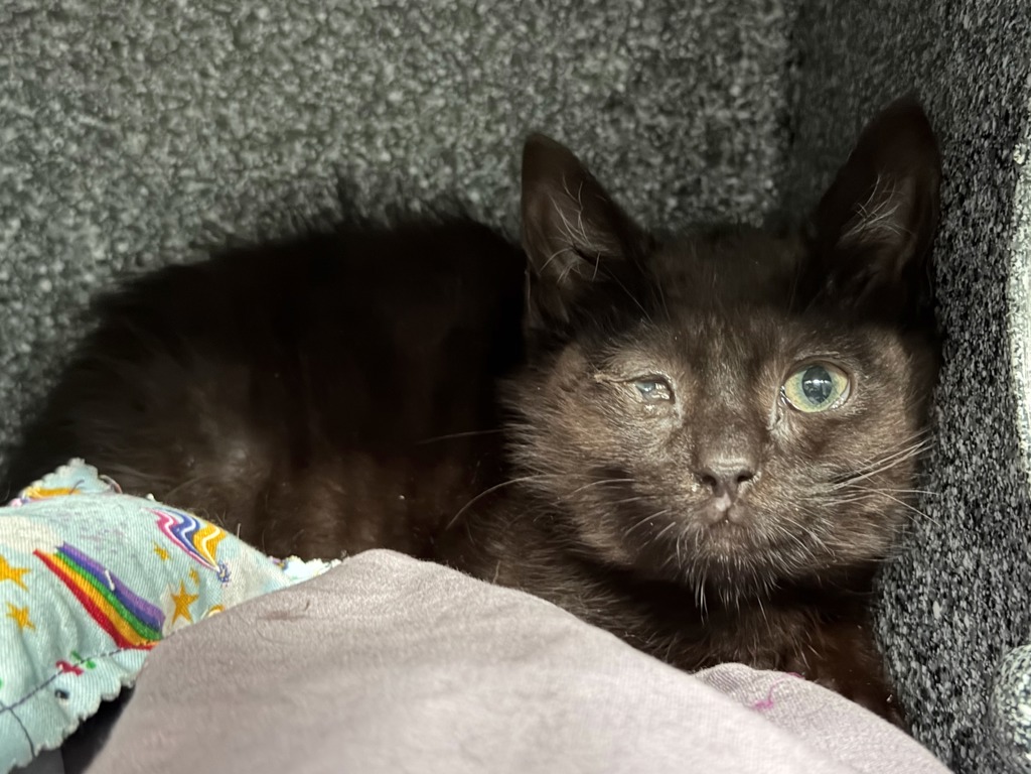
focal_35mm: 48
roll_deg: -3.2
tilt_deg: -9.1
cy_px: 387
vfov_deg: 30.3
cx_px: 516
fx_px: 1430
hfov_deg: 39.7
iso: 800
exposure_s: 1/9
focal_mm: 6.76
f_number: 1.78
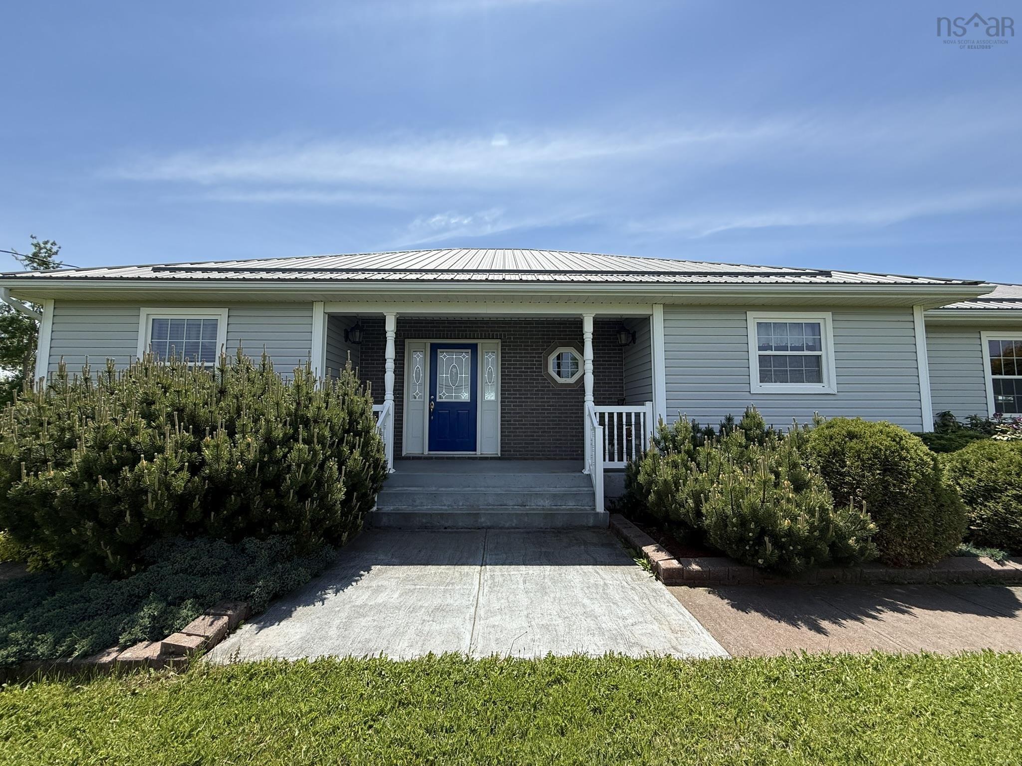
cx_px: 511
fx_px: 413
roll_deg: -1.0
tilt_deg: +4.9
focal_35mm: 14
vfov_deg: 85.7
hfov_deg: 102.1
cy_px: 383
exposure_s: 1/1497
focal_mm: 2.22
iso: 50
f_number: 2.2
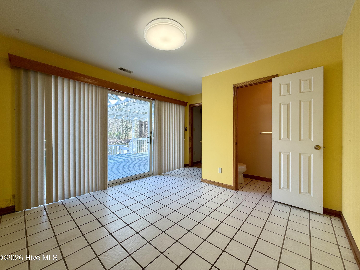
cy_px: 135
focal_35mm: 14
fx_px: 146
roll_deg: +0.1
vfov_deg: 85.7
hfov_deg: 102.1
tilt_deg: +0.5
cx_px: 180
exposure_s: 1/120
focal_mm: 2.22
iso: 64
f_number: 2.2
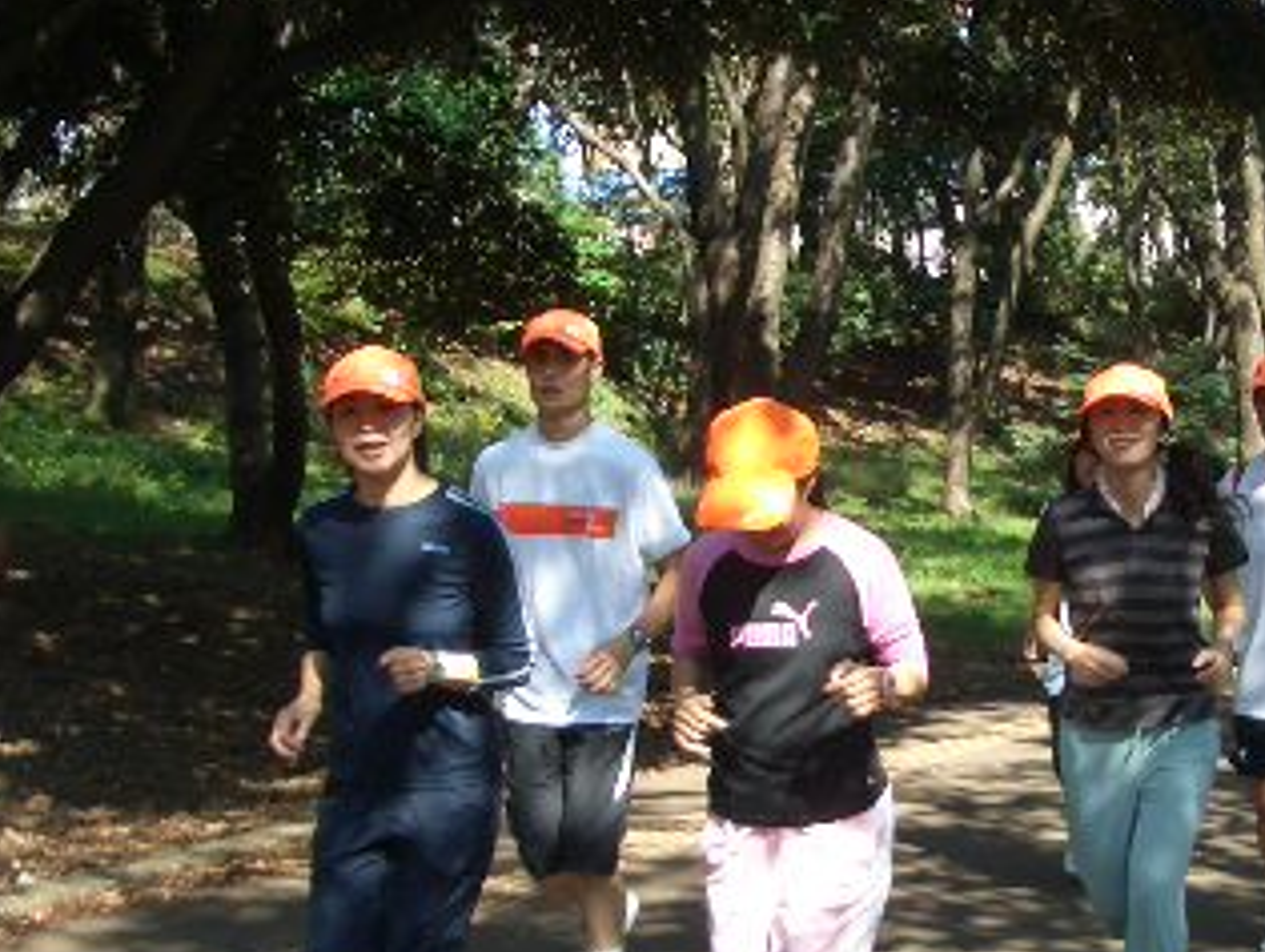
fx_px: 2598
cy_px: 619
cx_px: 803
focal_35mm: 71
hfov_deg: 27.3
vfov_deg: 20.7
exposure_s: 1/320
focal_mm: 5.8
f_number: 2.6
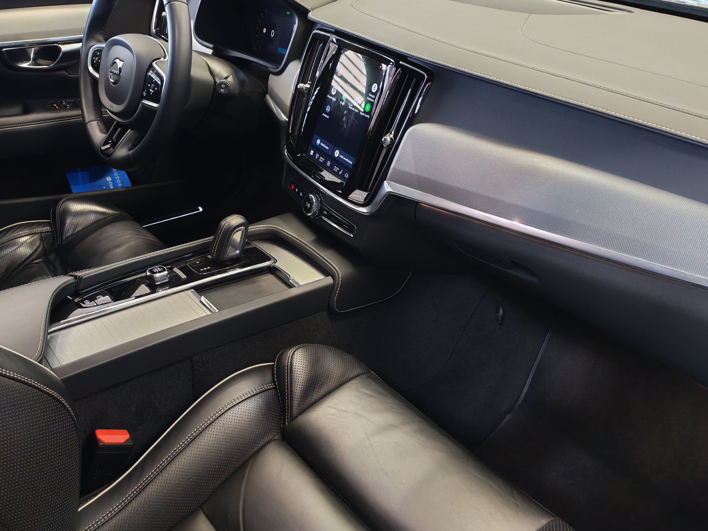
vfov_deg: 40.7
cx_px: 359
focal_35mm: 35
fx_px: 716
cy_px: 242
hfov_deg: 52.6
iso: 1000
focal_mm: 6.12
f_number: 1.9
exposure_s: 1/50
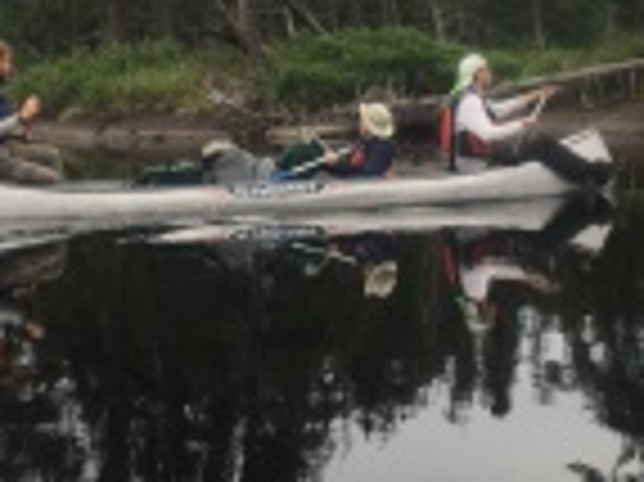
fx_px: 1376
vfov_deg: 19.8
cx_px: 302
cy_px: 149
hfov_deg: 26.3
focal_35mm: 74
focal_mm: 4.15
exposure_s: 1/455
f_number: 2.2
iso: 25
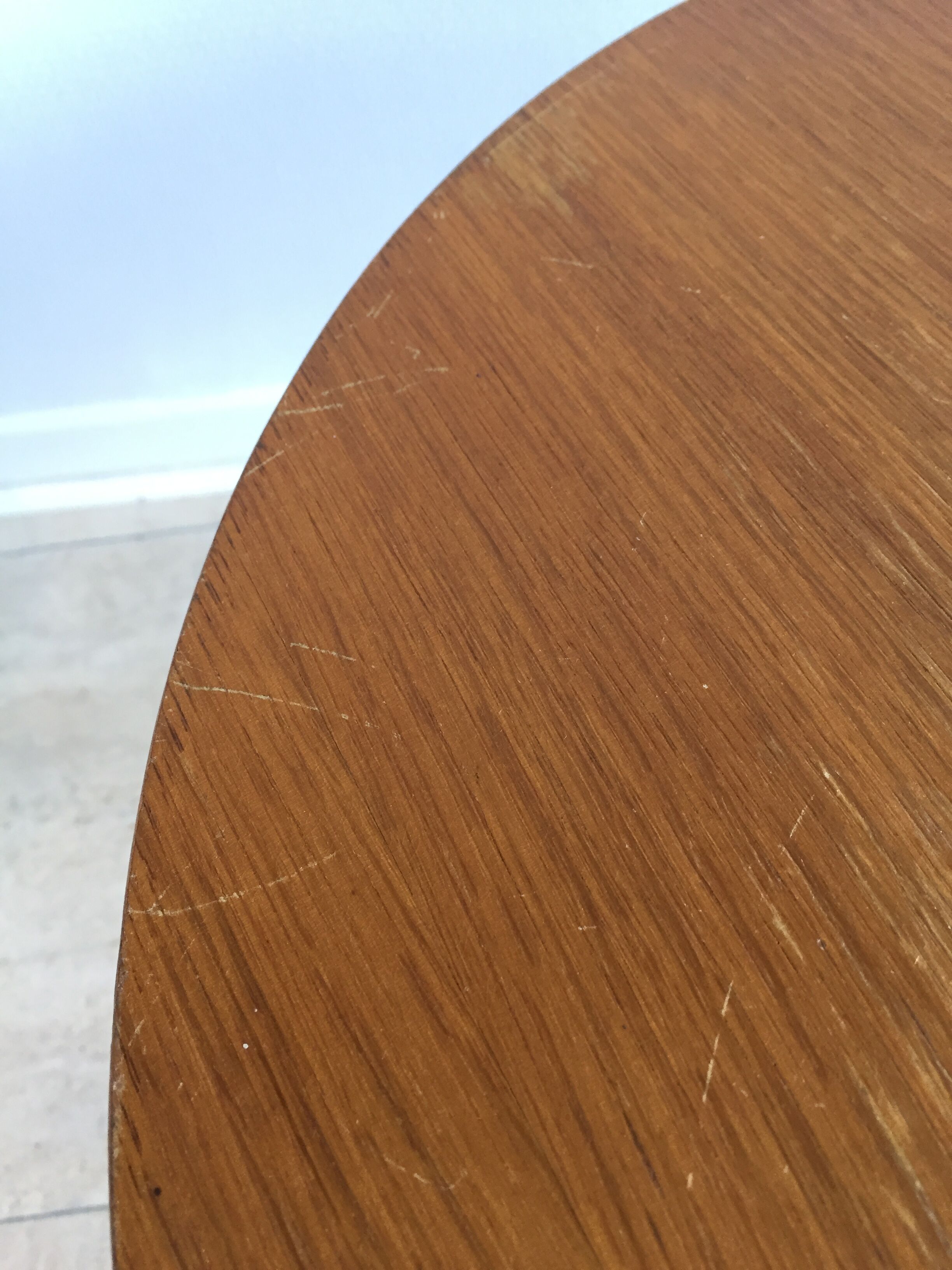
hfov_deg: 48.2
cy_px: 635
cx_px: 476
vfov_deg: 61.7
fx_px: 1063
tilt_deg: -58.8
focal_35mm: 29
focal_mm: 4.15
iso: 80
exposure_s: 1/33
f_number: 2.2
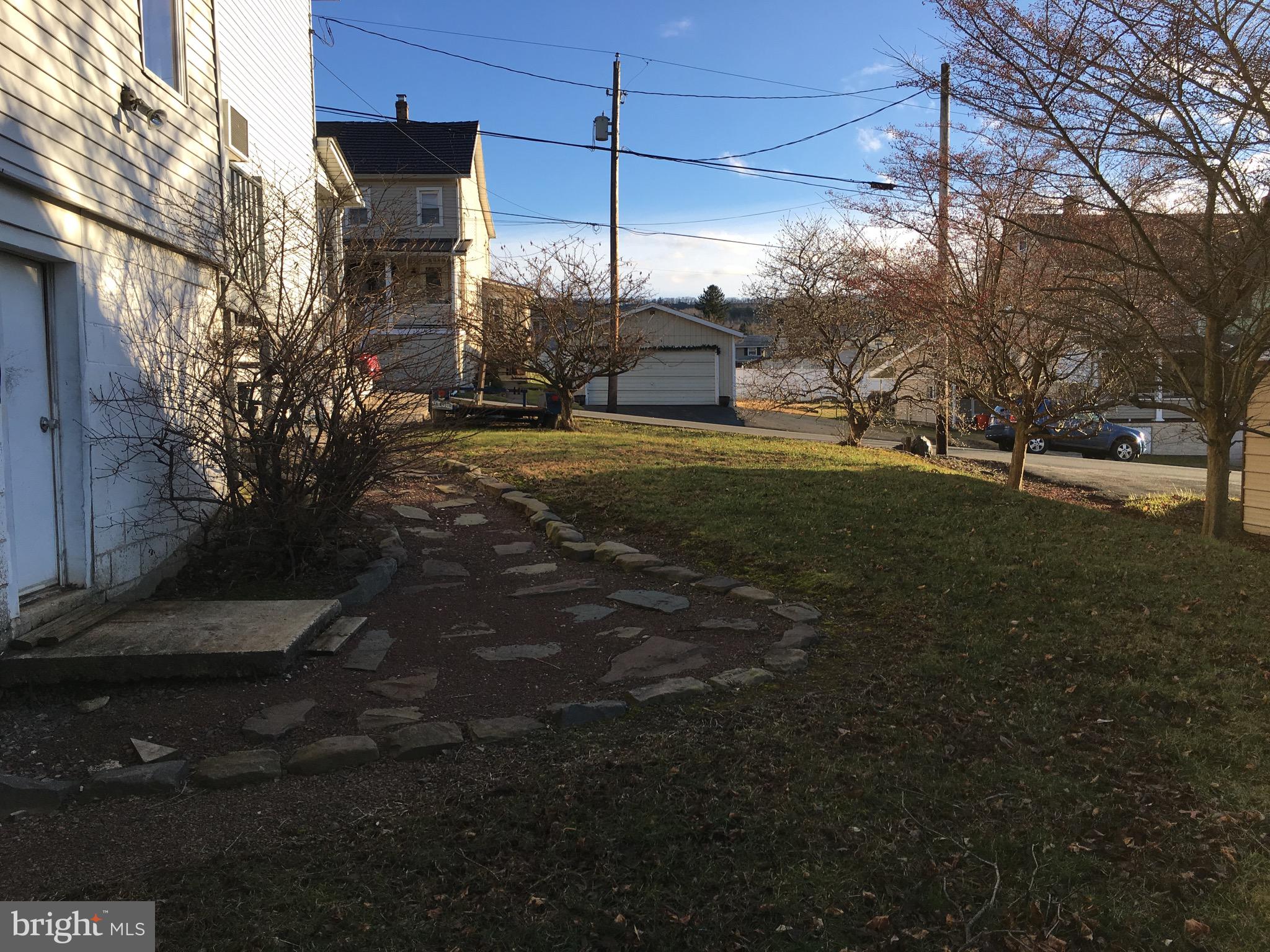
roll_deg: +0.7
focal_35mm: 29
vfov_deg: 48.2
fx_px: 1064
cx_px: 635
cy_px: 476
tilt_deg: -2.4
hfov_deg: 61.7
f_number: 2.2
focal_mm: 4.15
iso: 25
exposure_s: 1/705
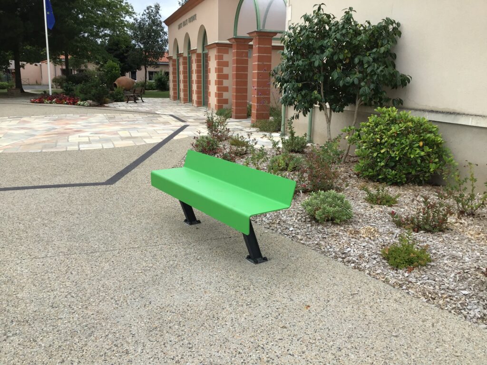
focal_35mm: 31
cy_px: 182
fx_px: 436
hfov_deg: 58.4
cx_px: 244
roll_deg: -1.9
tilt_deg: -14.4
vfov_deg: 45.4
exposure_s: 1/578
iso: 25
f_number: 2.4
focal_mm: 3.3
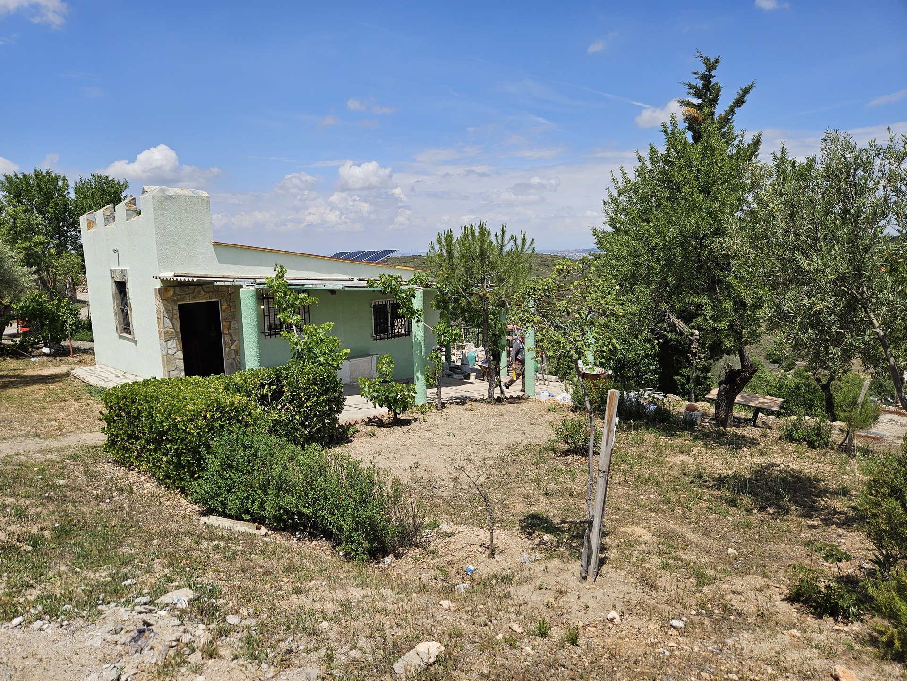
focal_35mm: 23
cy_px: 340
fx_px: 603
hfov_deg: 73.9
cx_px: 454
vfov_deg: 58.9
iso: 25
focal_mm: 5.4
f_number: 1.8
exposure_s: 1/2953
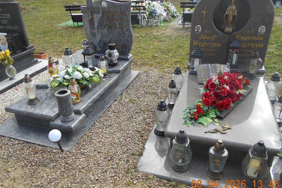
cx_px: 144
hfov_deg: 65.5
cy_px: 97
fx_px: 219
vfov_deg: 46.4
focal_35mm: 28
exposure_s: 1/200
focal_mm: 4.6
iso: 80
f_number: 3.2
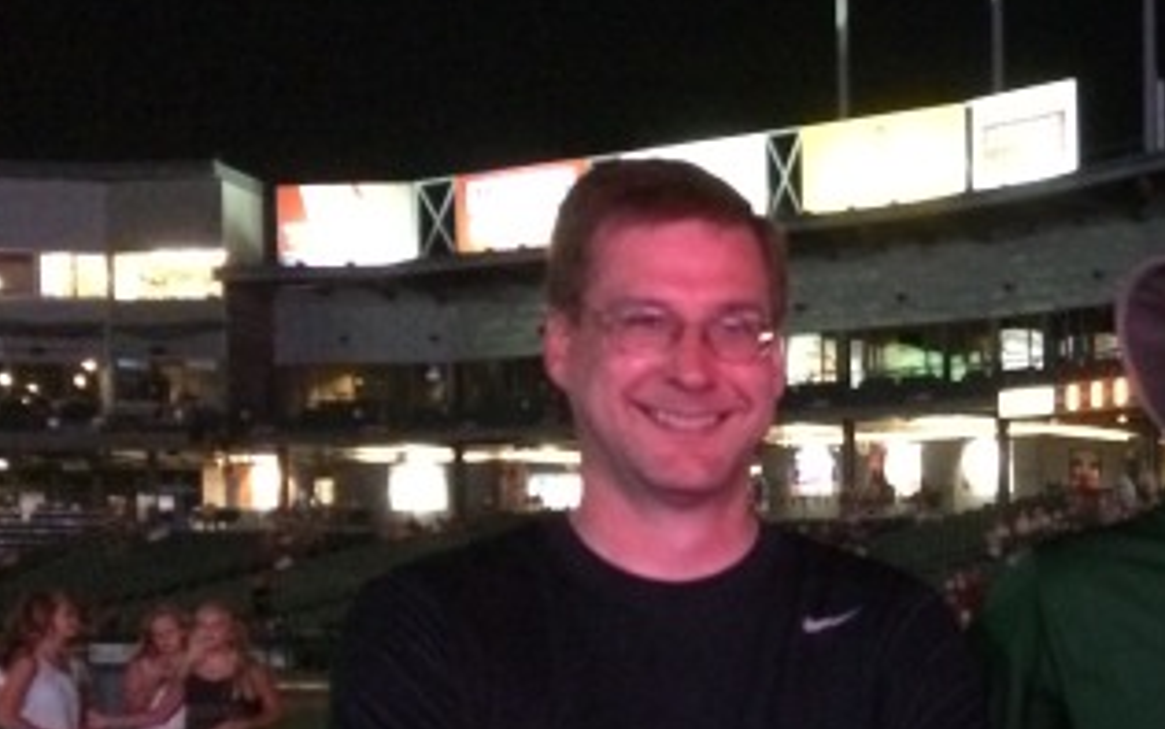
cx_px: 1453
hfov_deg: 23.8
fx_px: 2477
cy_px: 736
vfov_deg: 16.4
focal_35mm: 78
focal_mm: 4.15
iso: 640
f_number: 2.2
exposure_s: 1/15
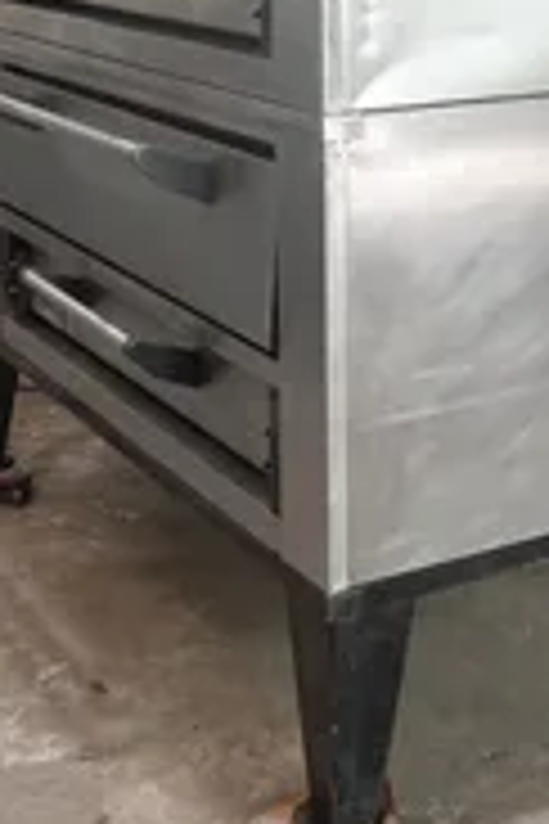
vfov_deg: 28.1
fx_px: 1601
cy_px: 131
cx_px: 398
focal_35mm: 70
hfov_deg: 19.3
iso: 800
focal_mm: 12.01
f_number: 3.5
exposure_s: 1/40
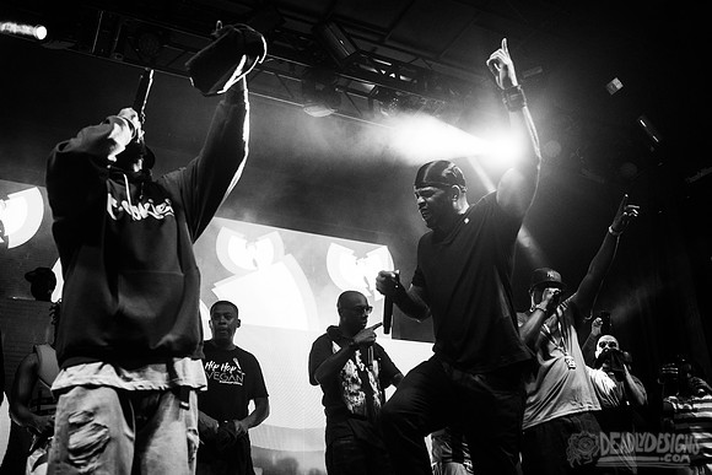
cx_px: 356
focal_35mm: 35
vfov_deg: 37.9
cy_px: 238
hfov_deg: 54.4
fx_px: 692
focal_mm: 35
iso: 2000
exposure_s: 1/250
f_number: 3.5
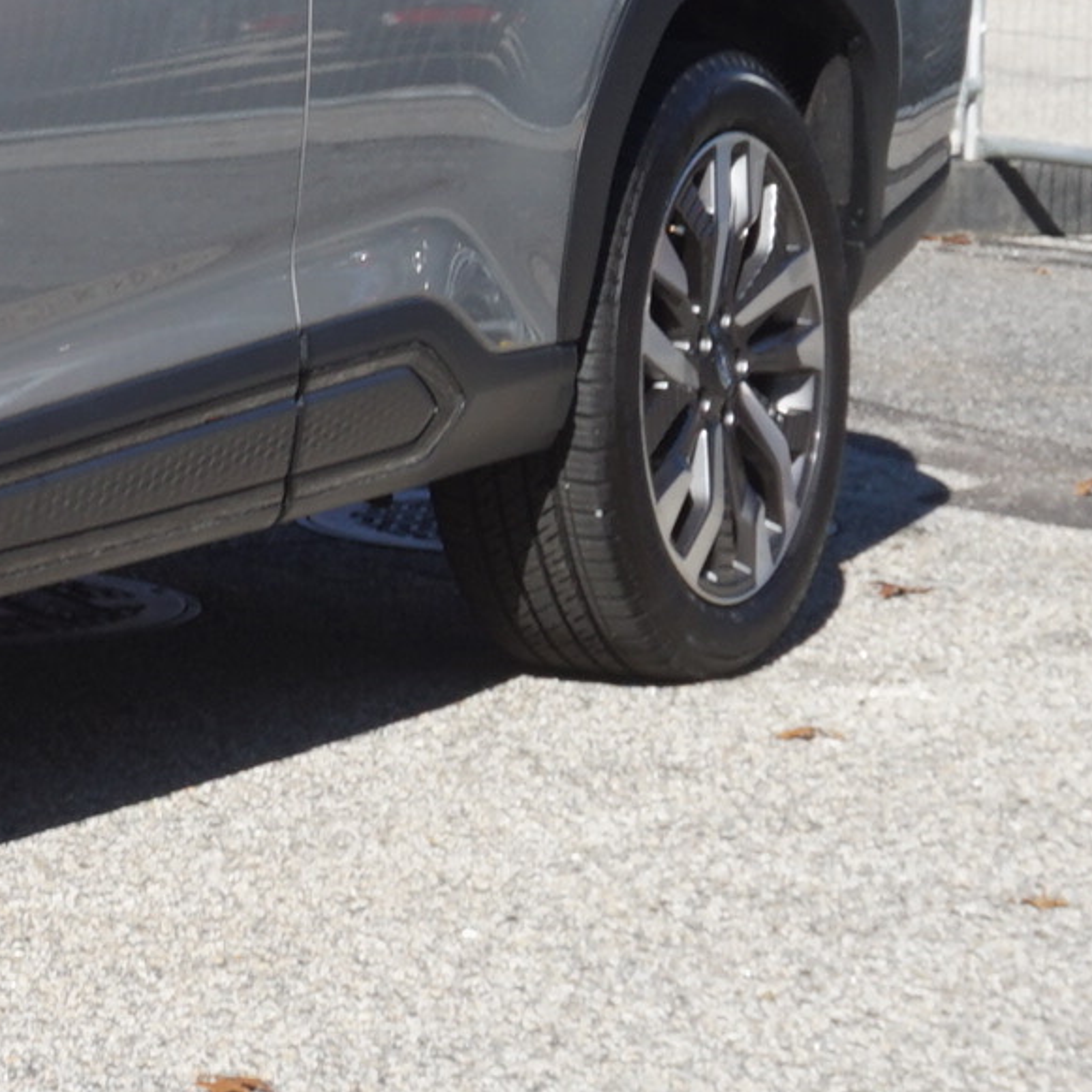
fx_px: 6210
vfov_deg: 9.9
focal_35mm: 174
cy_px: -94
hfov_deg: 9.5
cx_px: -887
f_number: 11
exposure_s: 1/100
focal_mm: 29
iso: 100
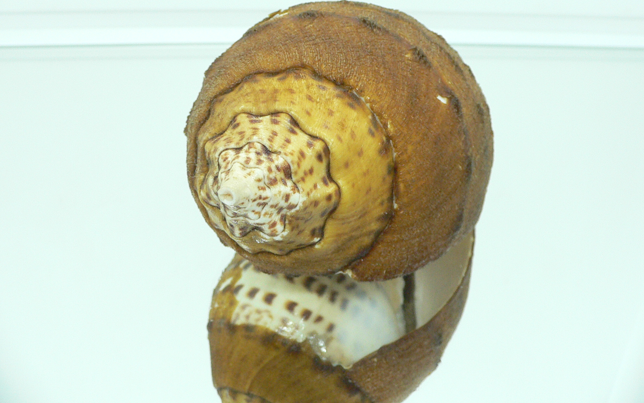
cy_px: 163
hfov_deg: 51.5
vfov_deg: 33.5
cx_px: 319
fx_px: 667
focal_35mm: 38
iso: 200
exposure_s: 1/50
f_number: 2.8
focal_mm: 4.6
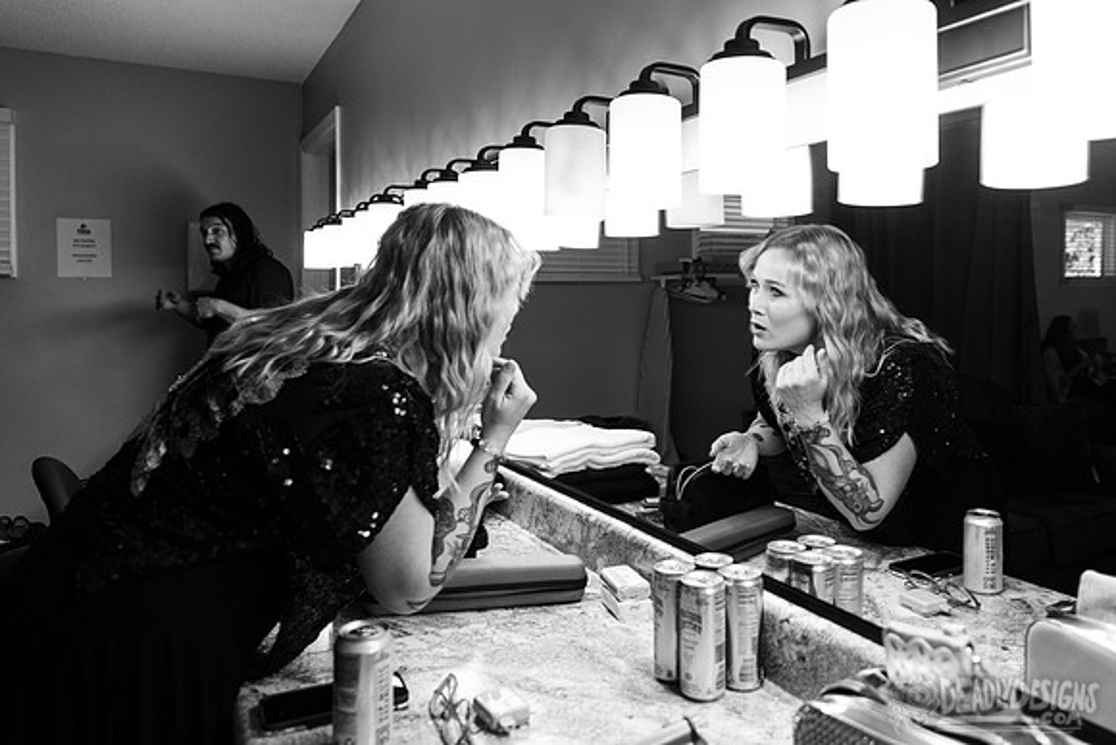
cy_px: 321
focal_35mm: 28
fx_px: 868
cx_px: 646
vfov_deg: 46.3
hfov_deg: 65.1
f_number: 3.2
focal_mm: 24
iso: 1600
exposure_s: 1/250
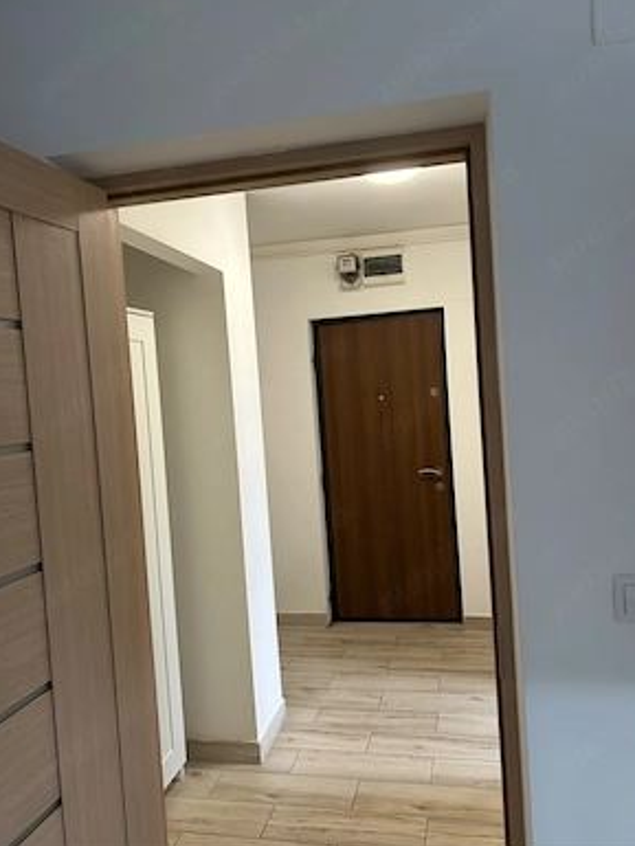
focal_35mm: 27
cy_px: 415
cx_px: 321
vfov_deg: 65.3
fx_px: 660
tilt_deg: -3.1
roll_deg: +4.7
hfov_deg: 51.4
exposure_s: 1/66
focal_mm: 5.7
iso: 125
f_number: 1.5
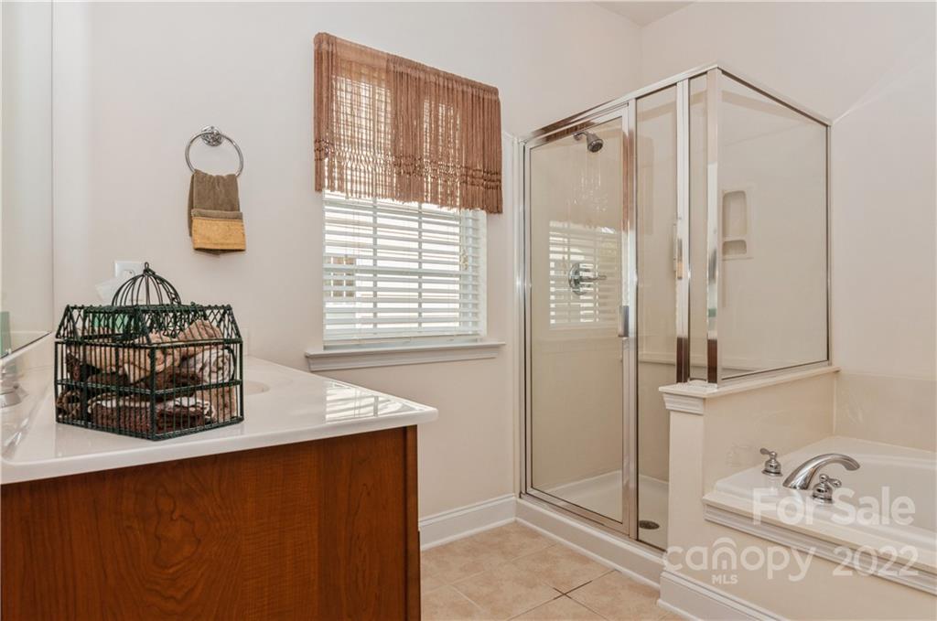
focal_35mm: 20
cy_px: 310
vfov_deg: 63.0
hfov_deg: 85.5
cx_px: 468
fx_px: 507
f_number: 8
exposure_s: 1/160
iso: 200
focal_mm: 13
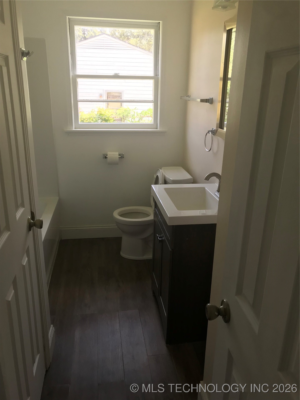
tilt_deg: -17.7
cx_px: 150
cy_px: 200
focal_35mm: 28
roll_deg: -0.6
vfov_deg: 63.4
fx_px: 324
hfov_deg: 49.7
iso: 32
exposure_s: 1/120
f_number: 1.8
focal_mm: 3.99
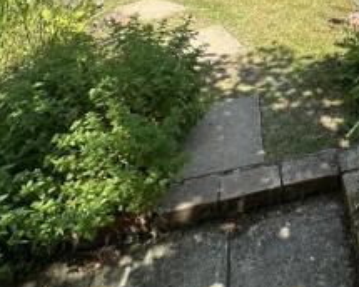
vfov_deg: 32.1
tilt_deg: -12.2
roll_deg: +0.6
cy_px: -71
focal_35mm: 37
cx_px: 350
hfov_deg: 43.0
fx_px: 393
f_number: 2.2
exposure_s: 1/694
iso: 40
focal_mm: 2.22
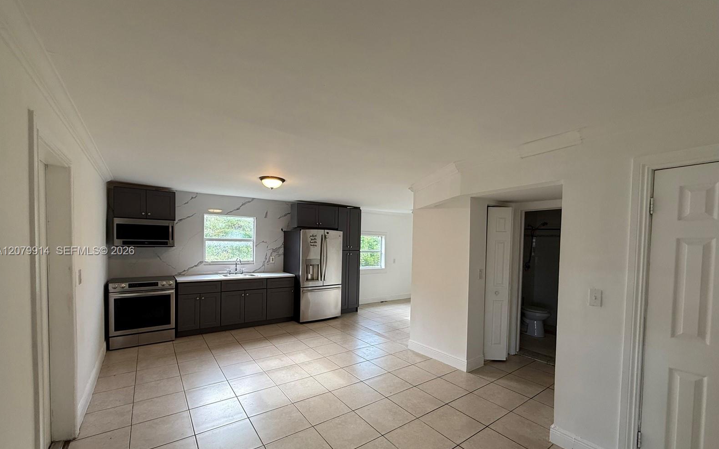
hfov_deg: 101.5
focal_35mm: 15
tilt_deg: -1.6
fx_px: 294
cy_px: 252
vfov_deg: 74.5
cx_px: 357
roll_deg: -1.4
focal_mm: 2.22
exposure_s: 1/120
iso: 100
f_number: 2.2
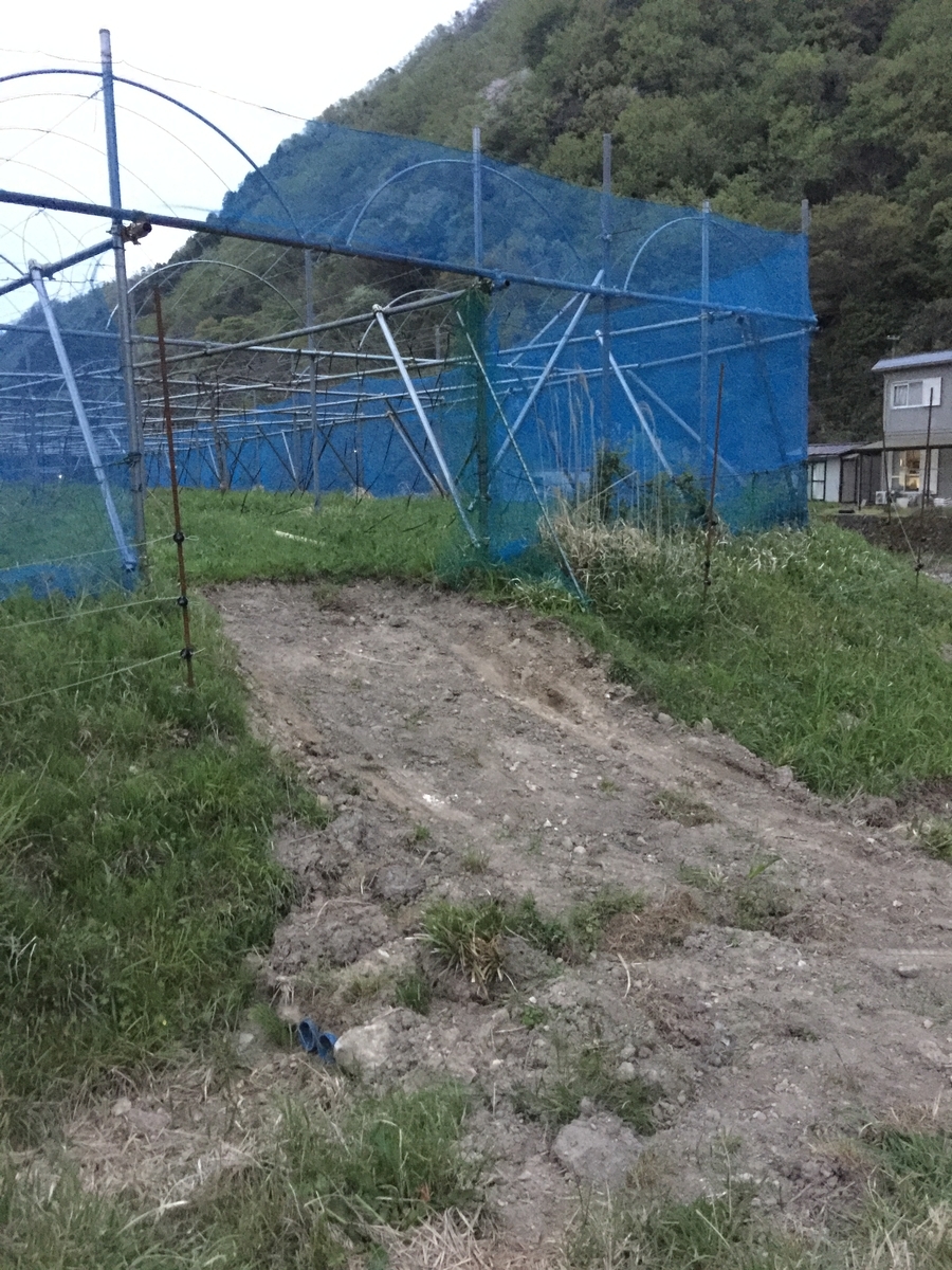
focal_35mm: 29
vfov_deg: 61.7
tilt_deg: -8.1
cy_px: 635
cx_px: 476
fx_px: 1063
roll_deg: +1.9
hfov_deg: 48.2
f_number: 2.2
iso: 320
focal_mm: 4.15
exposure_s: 1/4
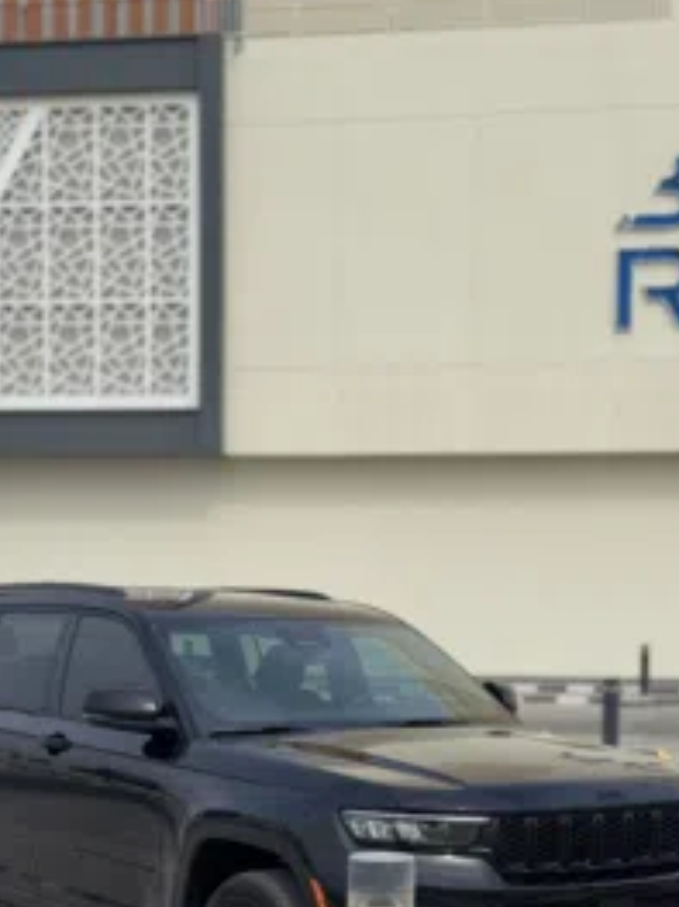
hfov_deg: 20.2
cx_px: 338
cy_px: 666
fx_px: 1911
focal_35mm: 73
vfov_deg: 26.4
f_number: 1.78
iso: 64
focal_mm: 6.76
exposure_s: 1/7092
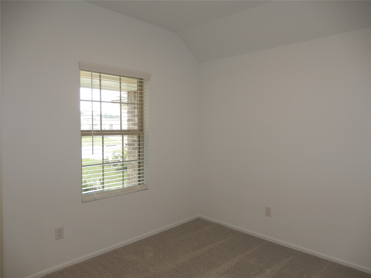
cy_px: 139
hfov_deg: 71.6
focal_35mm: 24
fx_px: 257
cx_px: 186
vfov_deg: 56.8
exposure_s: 1/30
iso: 100
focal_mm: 4.3
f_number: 3.4
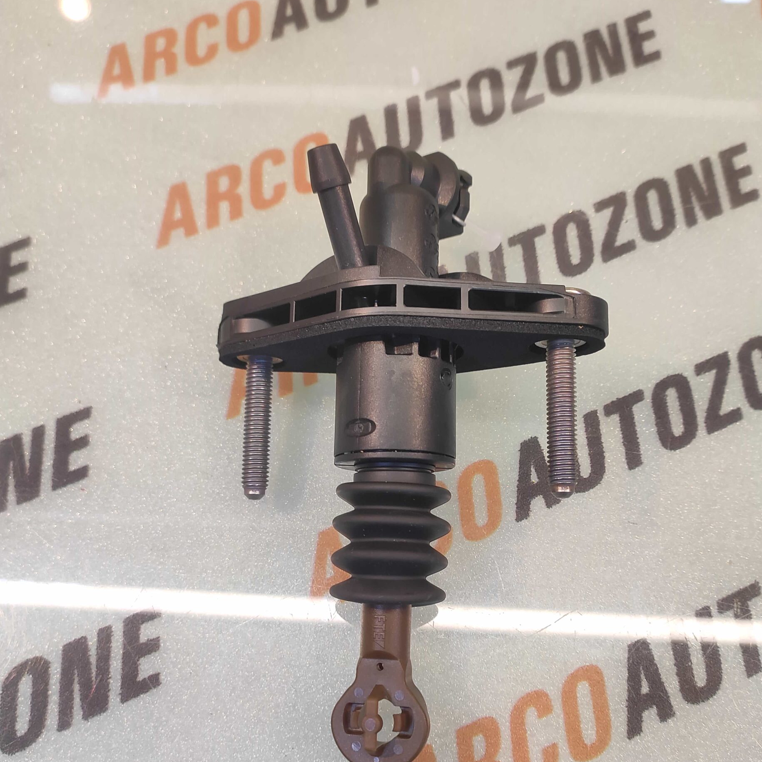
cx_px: 386
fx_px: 523
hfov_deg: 72.1
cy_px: 447
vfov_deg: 71.6
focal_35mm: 21
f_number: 1.79
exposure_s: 1/33
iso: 176
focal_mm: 4.74
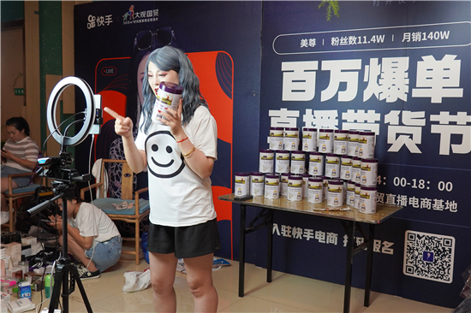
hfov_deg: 53.2
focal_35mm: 36
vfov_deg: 36.8
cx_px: 236
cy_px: 156
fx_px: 471
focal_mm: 24
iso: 1250
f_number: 4
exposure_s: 1/160
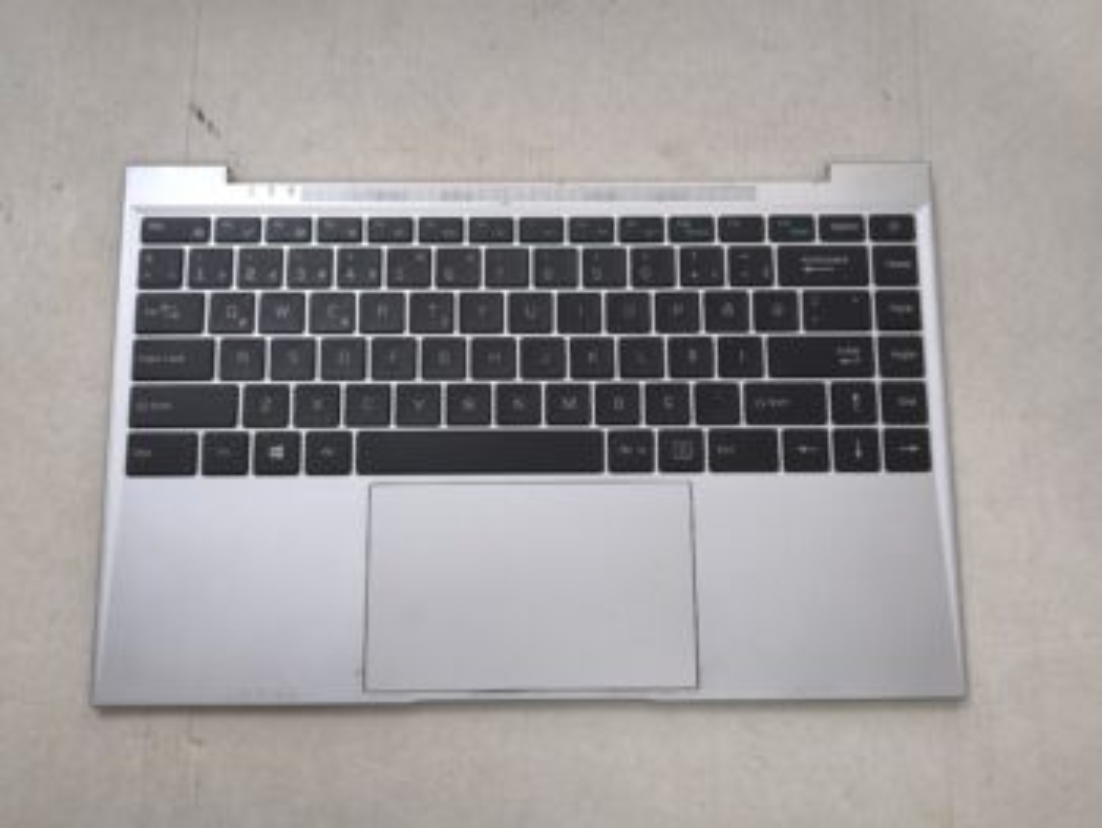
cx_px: 551
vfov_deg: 40.7
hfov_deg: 52.6
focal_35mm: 35
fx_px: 1115
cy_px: 414
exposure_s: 1/50
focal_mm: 6.57
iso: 400
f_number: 1.6
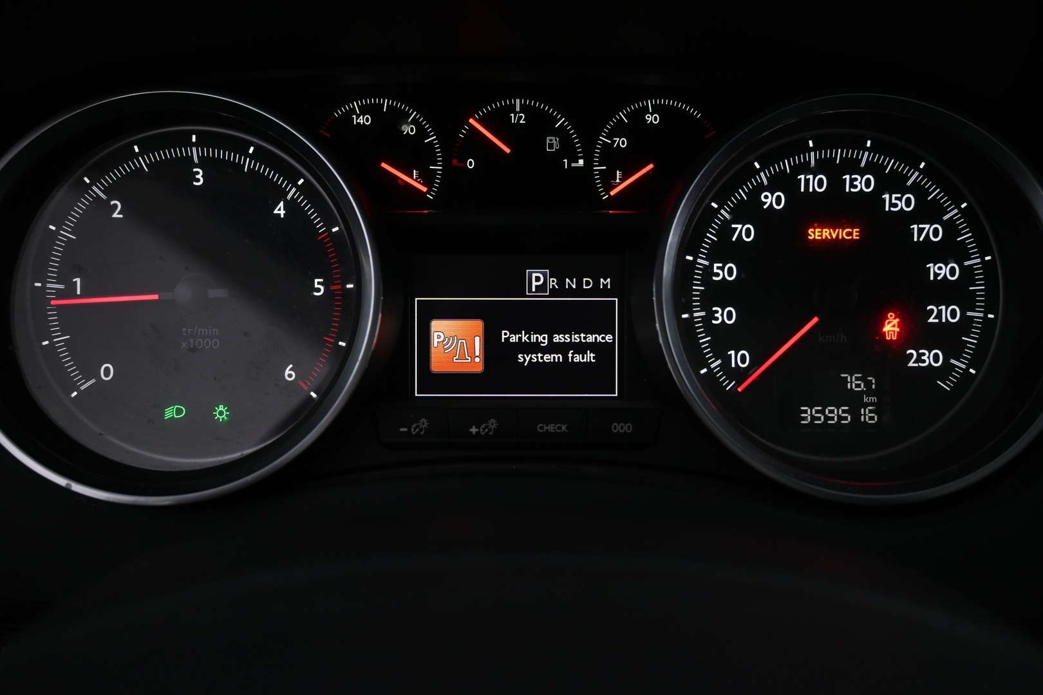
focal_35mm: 30
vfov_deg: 43.6
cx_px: 522
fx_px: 869
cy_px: 348
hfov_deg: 61.9
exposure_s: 1/30
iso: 500
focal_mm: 20
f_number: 3.8
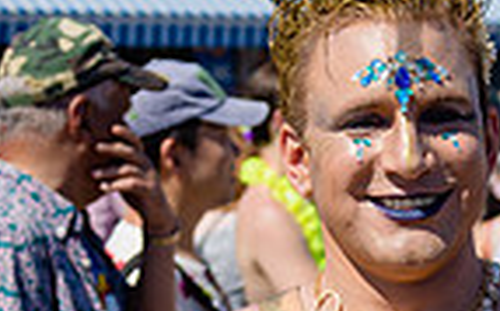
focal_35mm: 164
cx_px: 240
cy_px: 363
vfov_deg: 7.9
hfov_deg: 12.8
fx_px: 2232
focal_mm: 34
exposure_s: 1/2500
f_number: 3.5
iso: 100
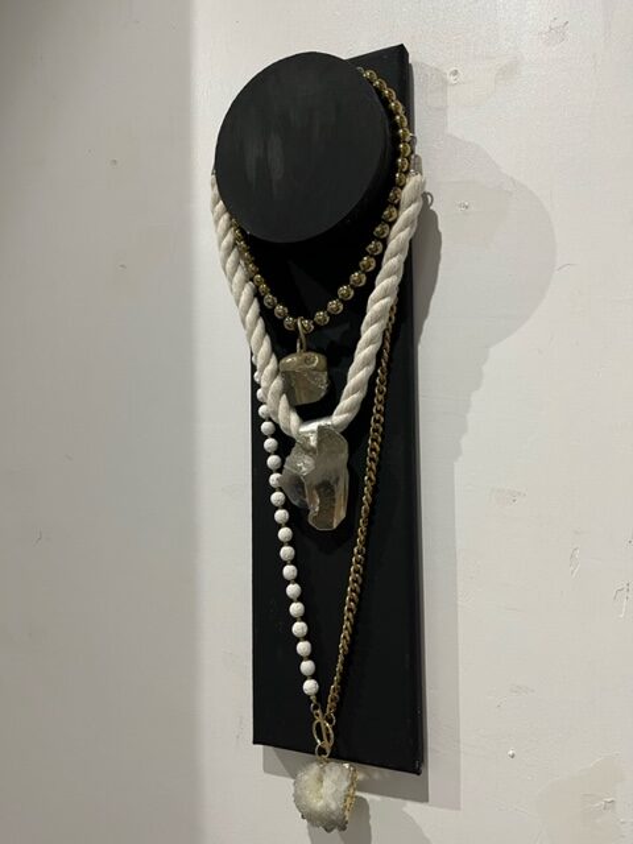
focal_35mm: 26
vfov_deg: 67.3
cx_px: 316
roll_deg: +1.3
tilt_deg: +1.1
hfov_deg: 53.1
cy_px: 422
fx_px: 634
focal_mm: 5.1
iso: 100
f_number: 1.6
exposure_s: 1/50
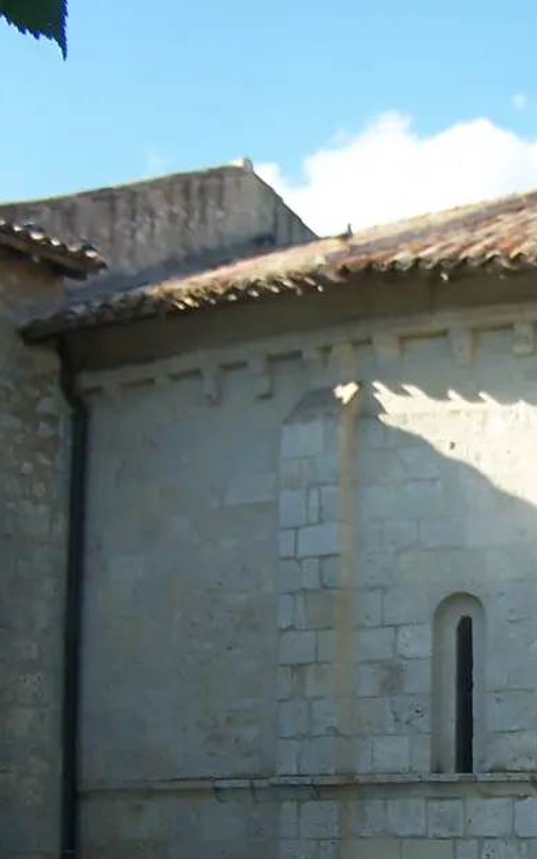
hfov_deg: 15.5
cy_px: 651
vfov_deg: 24.9
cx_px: 593
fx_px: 1921
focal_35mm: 82
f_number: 2.8
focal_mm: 6.3
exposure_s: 1/500
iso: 80
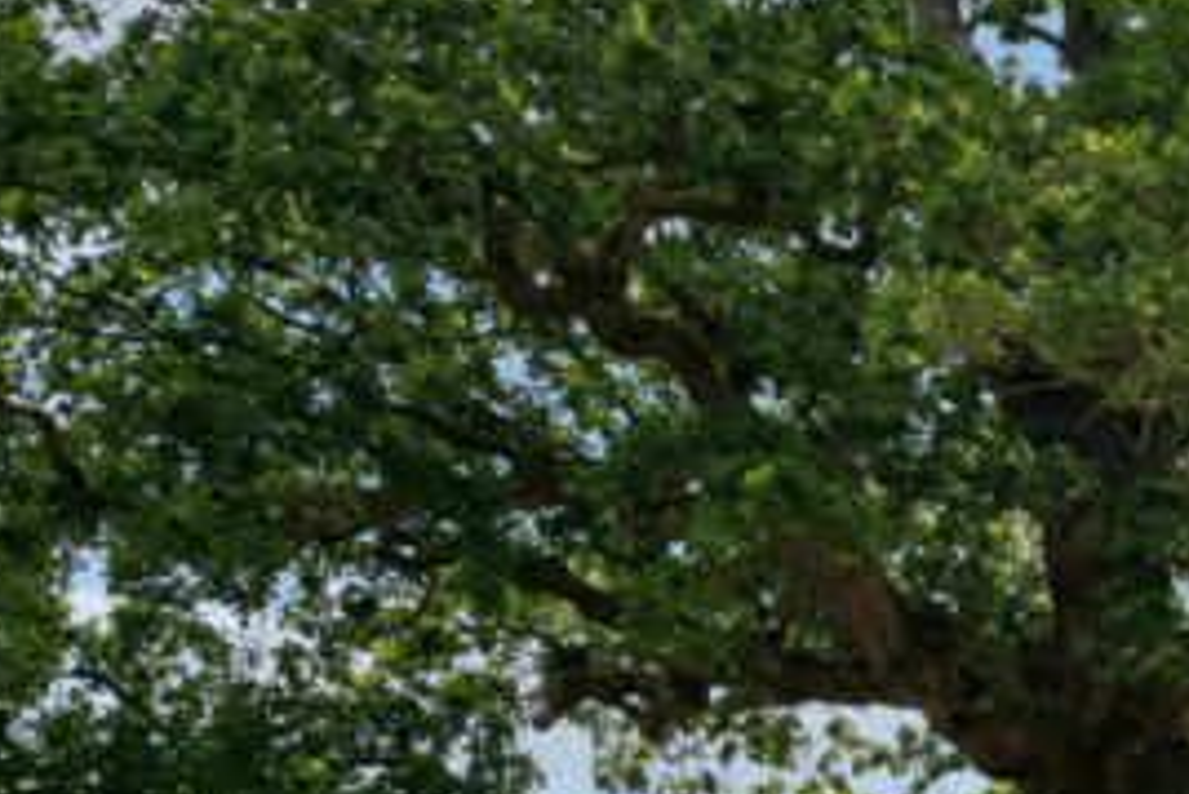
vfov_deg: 19.2
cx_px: 1917
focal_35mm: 65
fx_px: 2148
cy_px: 1062
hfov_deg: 23.0
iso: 100
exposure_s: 1/500
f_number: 11
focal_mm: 17
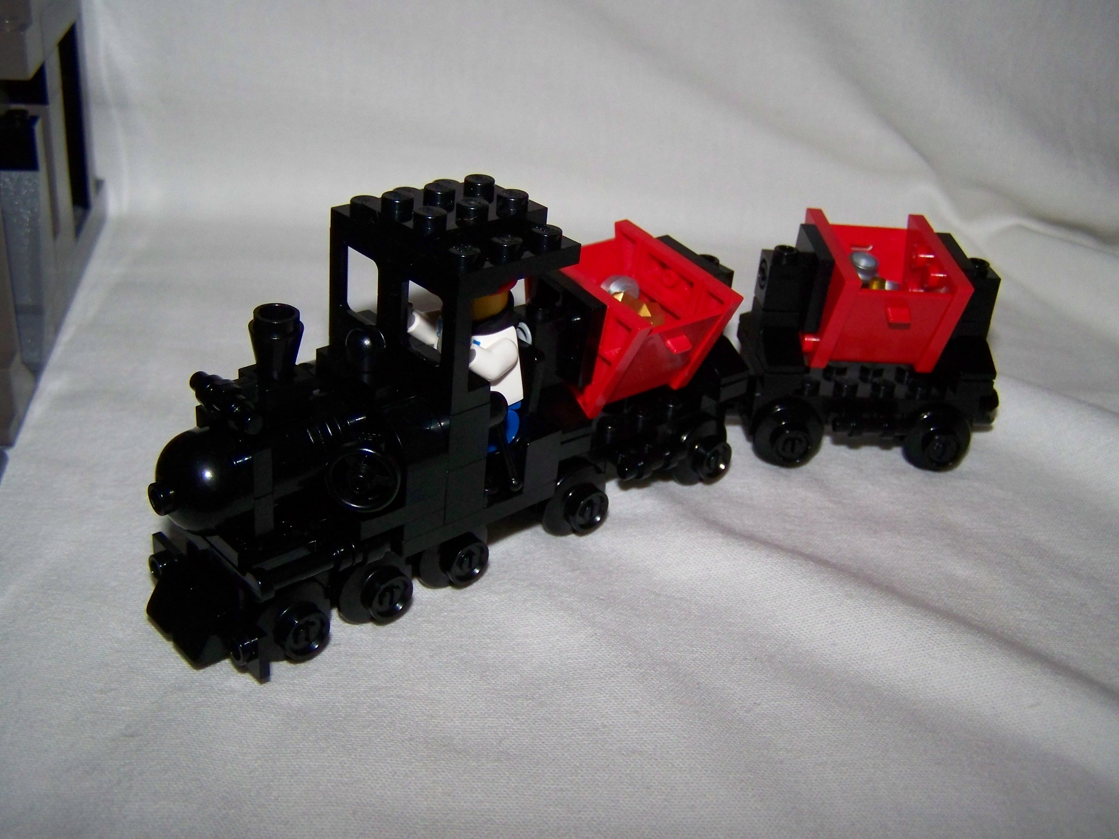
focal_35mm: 38
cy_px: 420
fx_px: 1228
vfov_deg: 37.7
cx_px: 560
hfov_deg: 49.0
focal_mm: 6.3
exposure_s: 1/30
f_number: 2.8
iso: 200
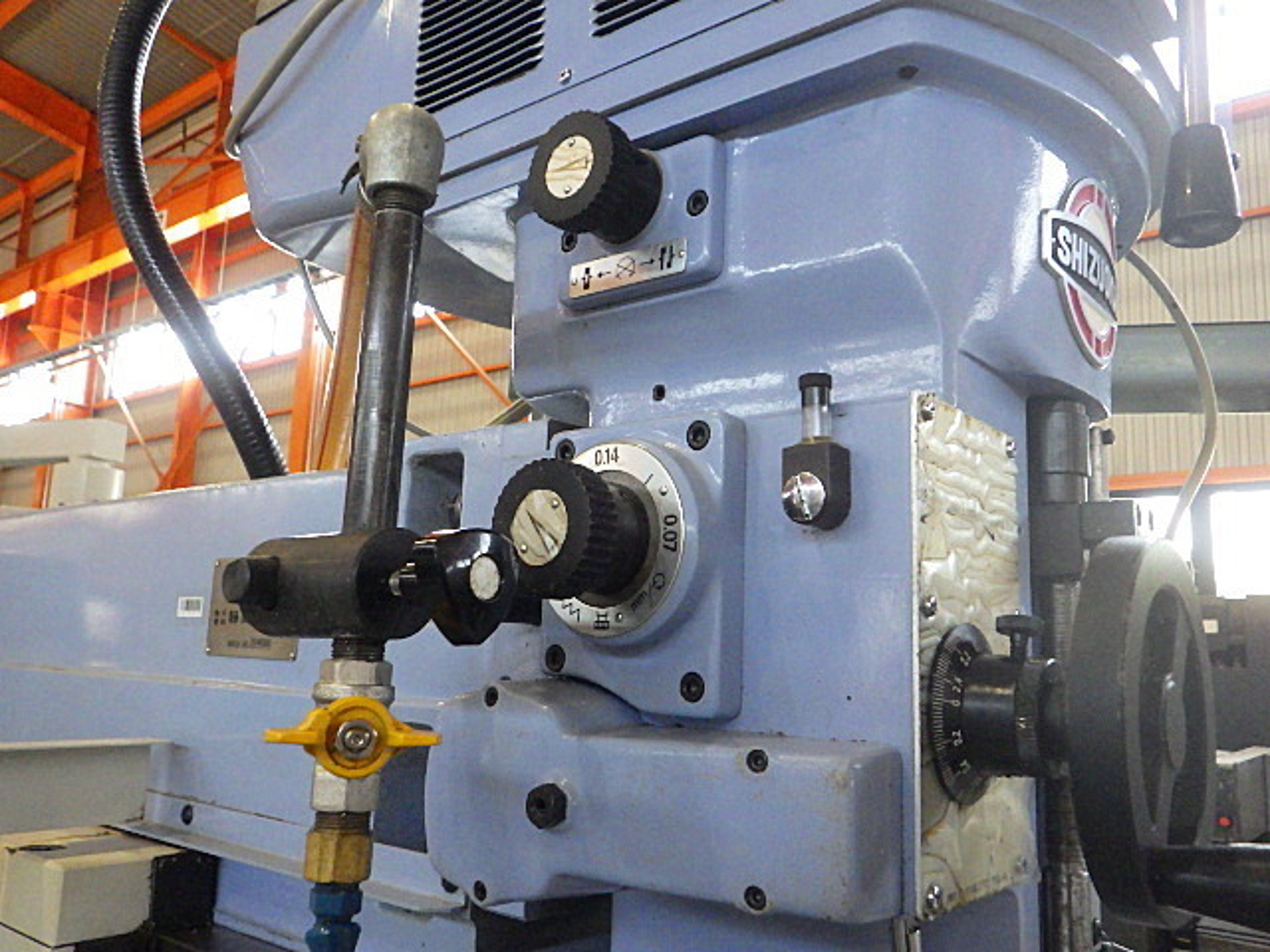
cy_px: 476
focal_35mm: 28
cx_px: 635
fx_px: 1027
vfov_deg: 49.7
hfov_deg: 63.4
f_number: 3.5
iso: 500
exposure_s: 1/45
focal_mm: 5
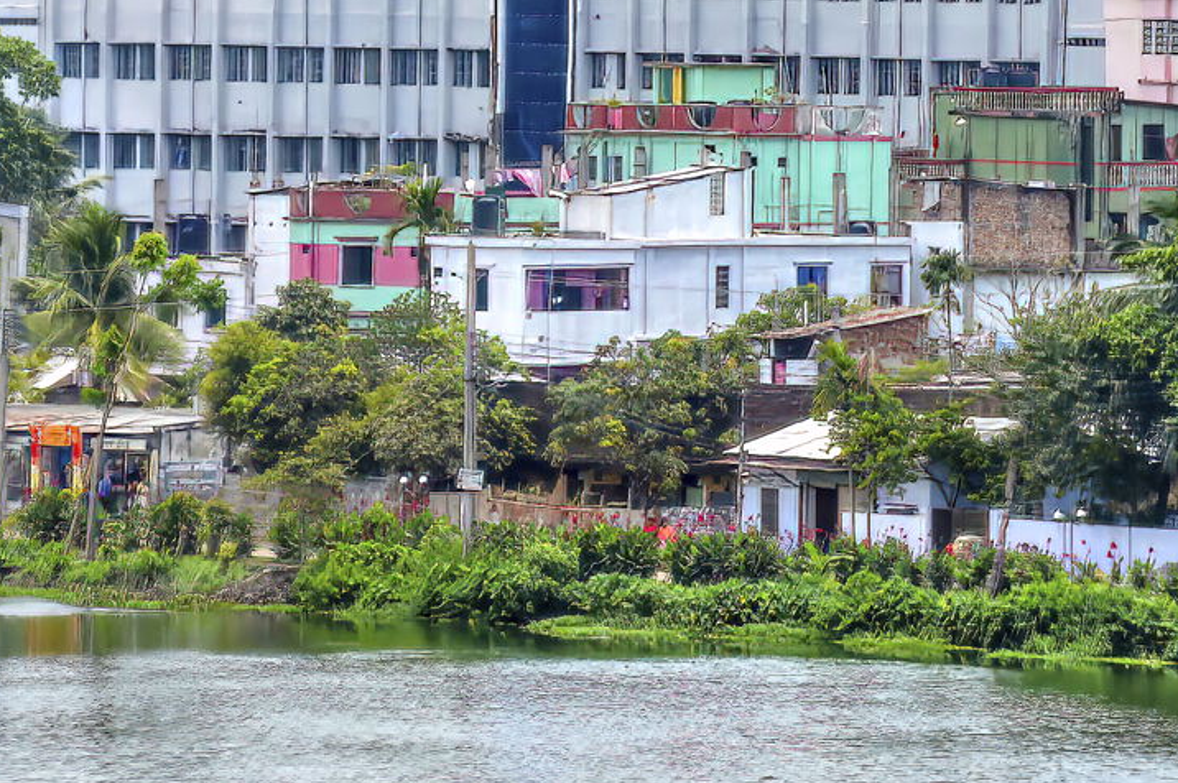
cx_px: 666
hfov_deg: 3.9
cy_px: -55
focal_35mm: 523
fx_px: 17098
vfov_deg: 2.6
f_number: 5.6
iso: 125
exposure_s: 1/500
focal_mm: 130
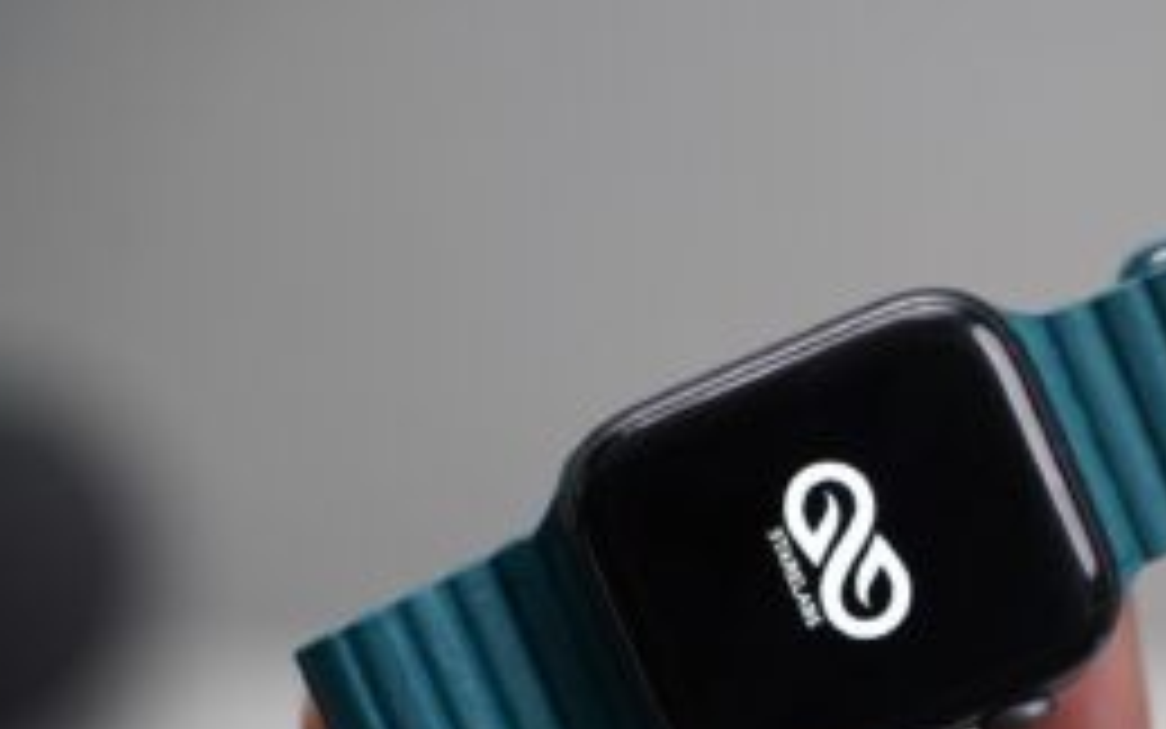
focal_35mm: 118
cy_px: 524
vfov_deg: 11.1
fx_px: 3751
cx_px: 828
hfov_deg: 17.6
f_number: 4
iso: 1250
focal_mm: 75
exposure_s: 1/80
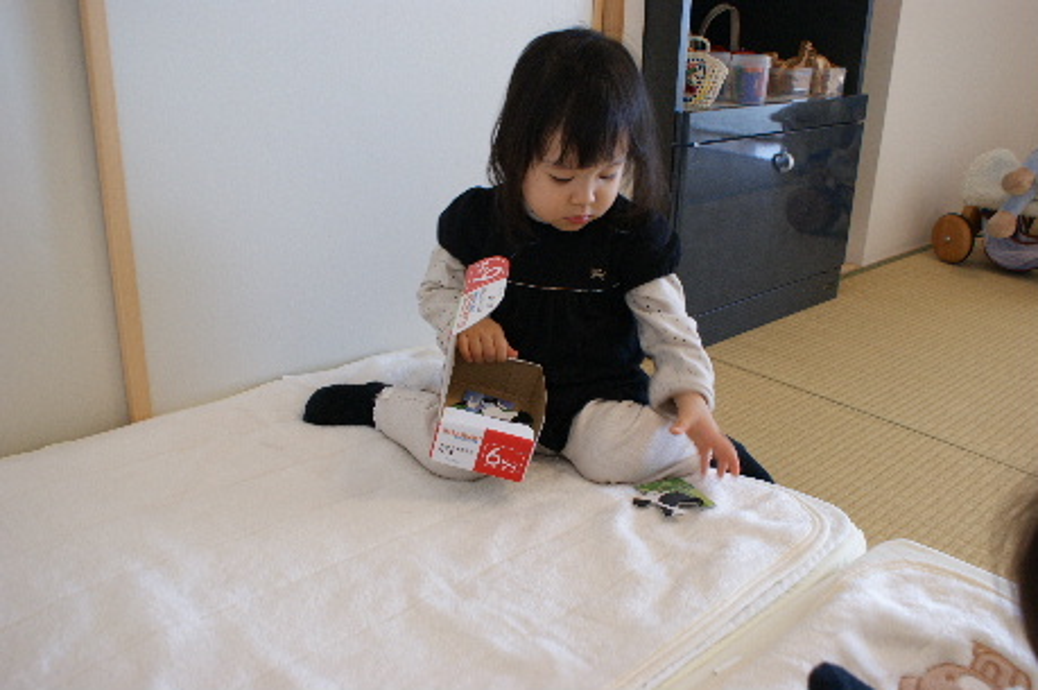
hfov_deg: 62.0
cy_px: 345
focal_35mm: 30
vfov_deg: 43.5
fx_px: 864
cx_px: 519
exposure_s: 1/40
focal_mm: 20
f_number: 4
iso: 250
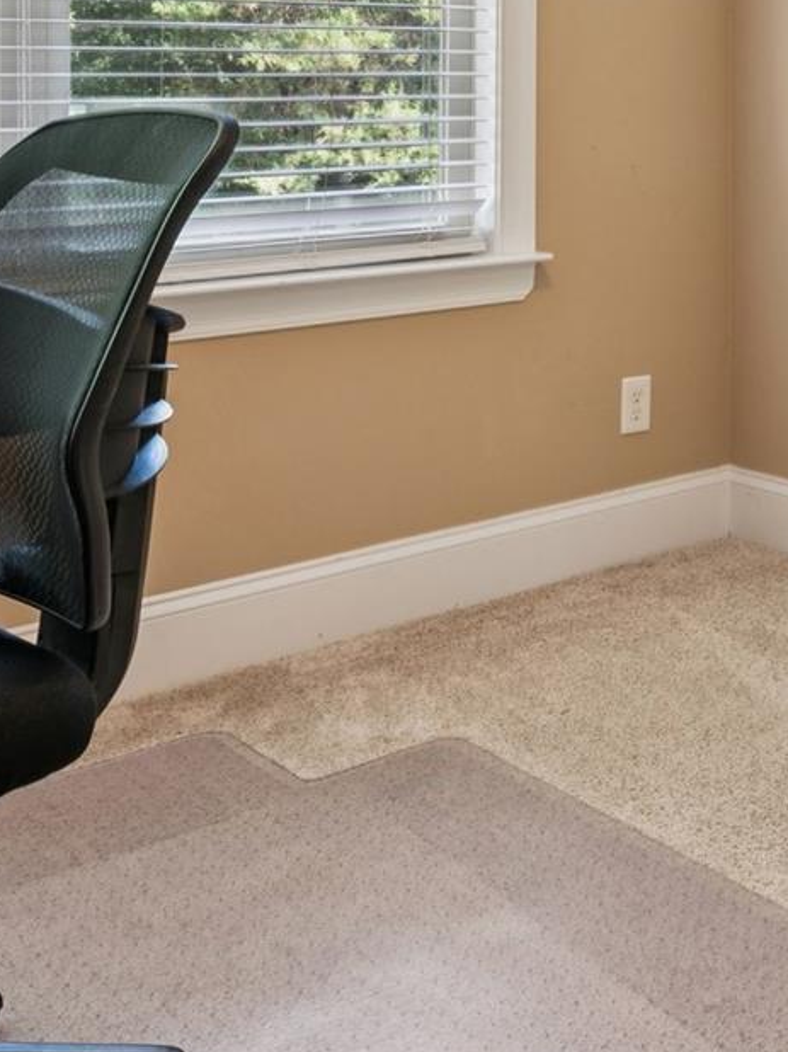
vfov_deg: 34.2
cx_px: 832
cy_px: 79
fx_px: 1597
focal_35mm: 53
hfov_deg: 25.9
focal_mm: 16.5
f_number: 13
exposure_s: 1/2.5
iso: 200
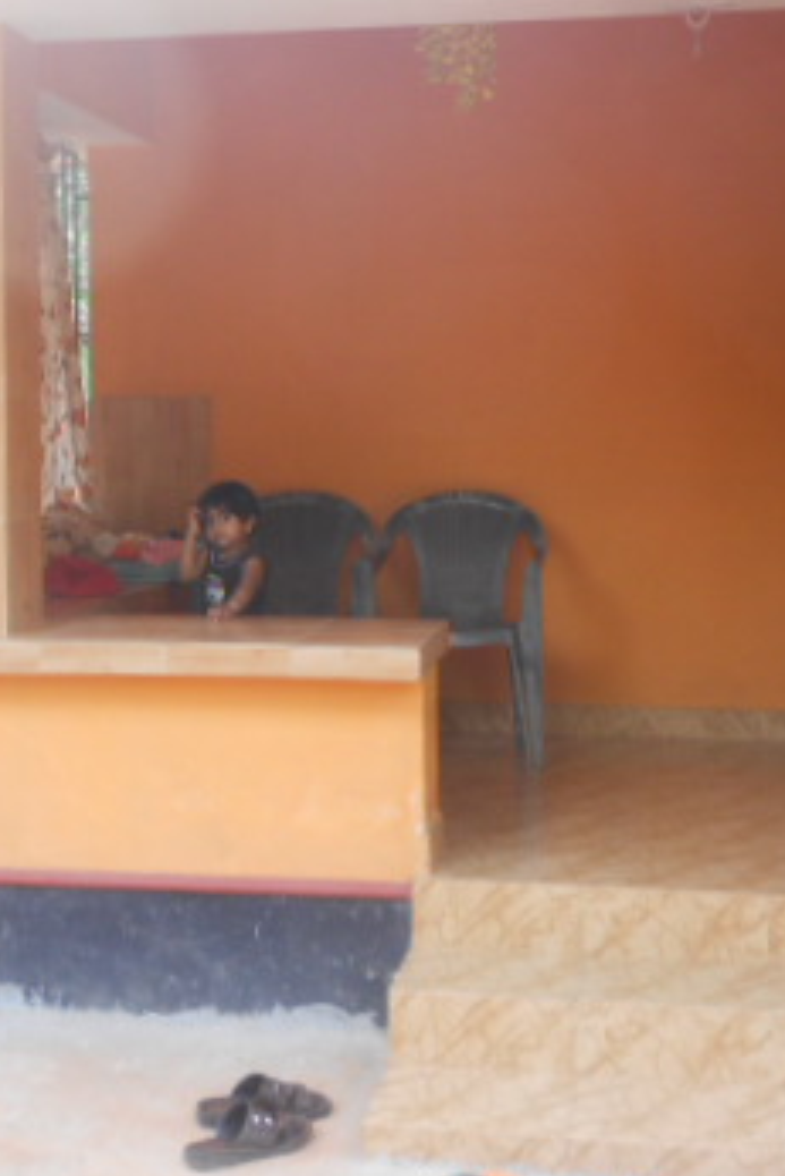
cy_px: 404
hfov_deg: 27.0
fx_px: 1634
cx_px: 387
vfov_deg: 39.2
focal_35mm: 50
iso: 80
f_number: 3.2
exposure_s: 1/50
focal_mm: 4.6
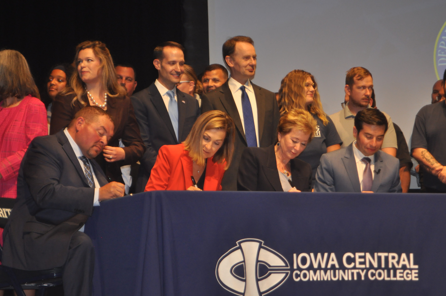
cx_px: 223
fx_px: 1485
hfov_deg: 17.1
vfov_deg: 11.4
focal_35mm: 120
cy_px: 148
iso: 800
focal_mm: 80
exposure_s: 1/60
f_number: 5.6
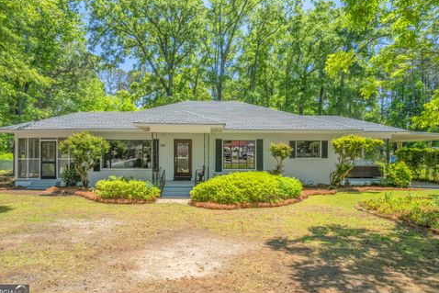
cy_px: 146
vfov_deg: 55.1
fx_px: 281
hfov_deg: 76.1
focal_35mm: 23
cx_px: 213
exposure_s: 1/320
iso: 100
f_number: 2.8
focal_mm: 8.38
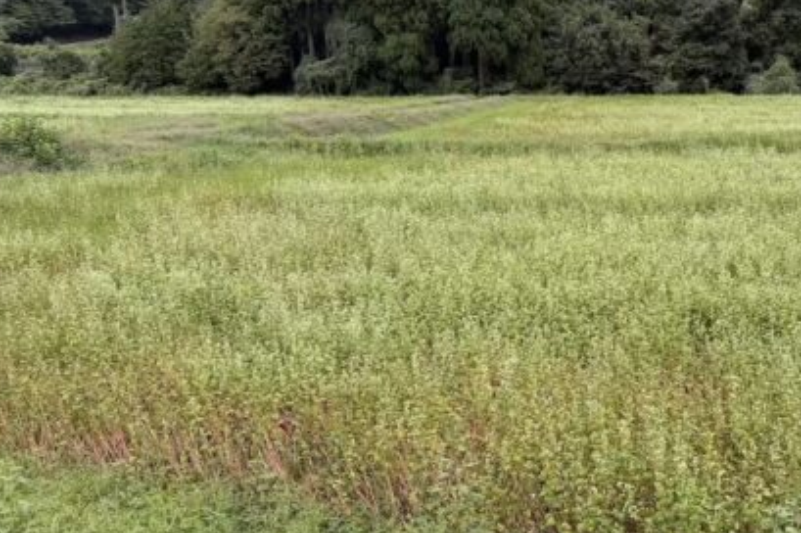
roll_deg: +0.2
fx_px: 1000
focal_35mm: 45
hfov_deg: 41.8
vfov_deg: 29.6
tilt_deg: -5.9
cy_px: 178
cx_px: 635
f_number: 1.6
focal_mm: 5.96
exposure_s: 1/224
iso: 50
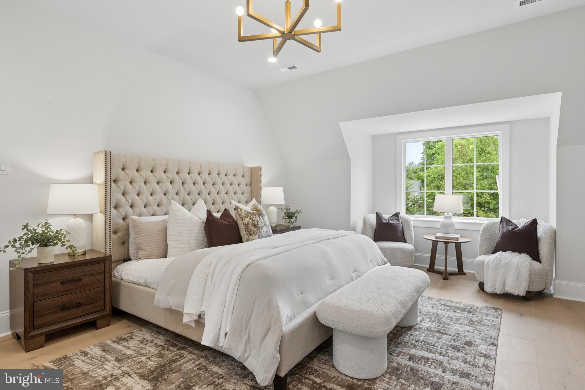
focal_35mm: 19
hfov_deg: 86.9
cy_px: 195
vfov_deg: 64.5
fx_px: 309
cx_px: 292
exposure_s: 1/50
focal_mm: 19
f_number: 8
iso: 250
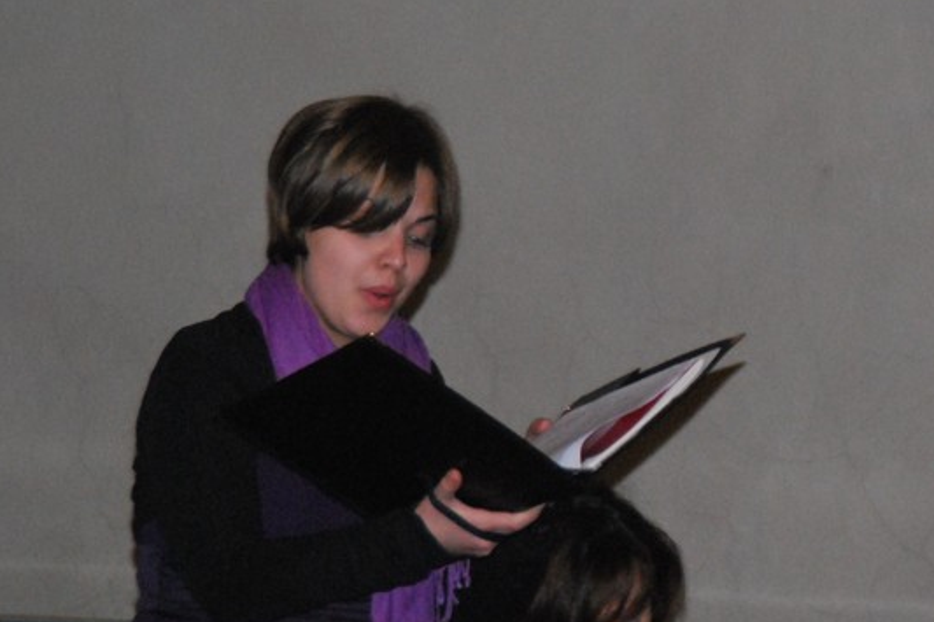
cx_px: 760
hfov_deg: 6.1
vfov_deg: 4.1
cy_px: 290
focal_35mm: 338
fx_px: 8766
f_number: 6
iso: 1600
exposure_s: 1/60
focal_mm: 120
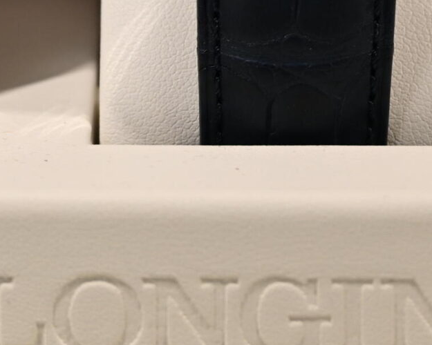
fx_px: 9333
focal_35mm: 730
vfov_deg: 2.1
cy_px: -96
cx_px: 294
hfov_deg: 2.7
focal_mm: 190
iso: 320
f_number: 6.3
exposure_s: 1/100
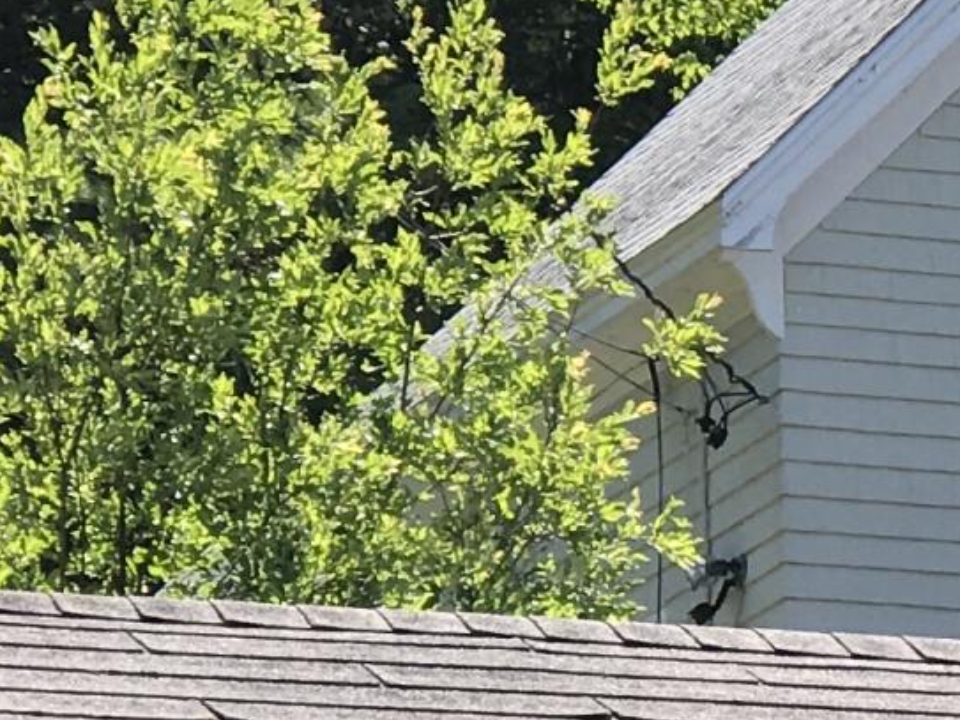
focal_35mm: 315
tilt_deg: +11.2
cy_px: 690
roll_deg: +1.6
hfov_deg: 6.2
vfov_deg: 4.7
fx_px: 8734
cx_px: 1559
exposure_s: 1/399
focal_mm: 6.6
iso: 20
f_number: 2.8
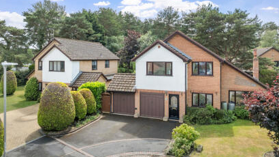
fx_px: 200
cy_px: 56
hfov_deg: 69.9
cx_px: 139
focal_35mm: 27
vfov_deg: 42.4
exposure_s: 1/160
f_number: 2.8
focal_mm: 12.29
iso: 300
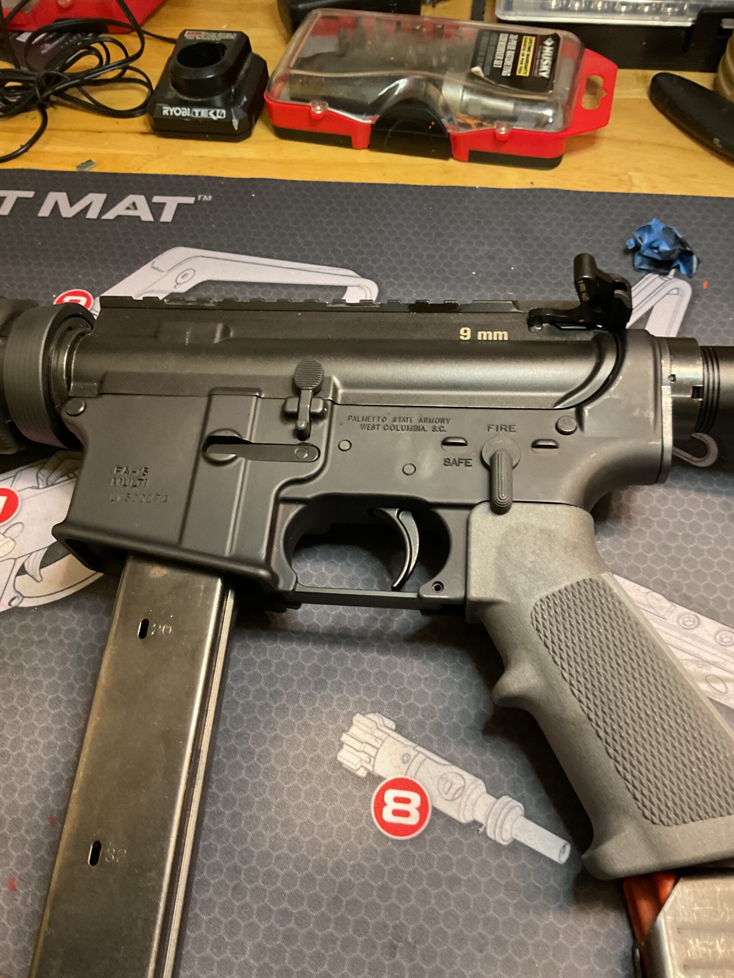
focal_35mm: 29
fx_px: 820
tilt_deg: -57.6
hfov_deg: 48.2
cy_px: 489
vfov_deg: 61.7
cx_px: 367
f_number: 1.8
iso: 250
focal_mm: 3
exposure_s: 1/40
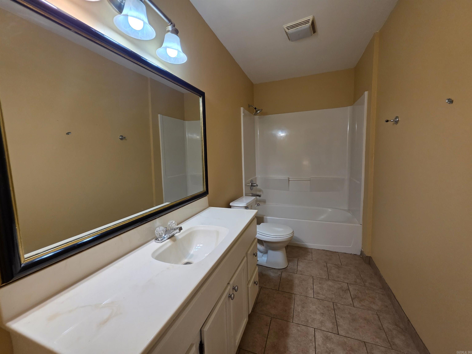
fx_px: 177
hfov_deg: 106.2
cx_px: 236
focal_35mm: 13
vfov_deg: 89.9
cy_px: 177
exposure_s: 1/120
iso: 200
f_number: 1.9
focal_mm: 2.2
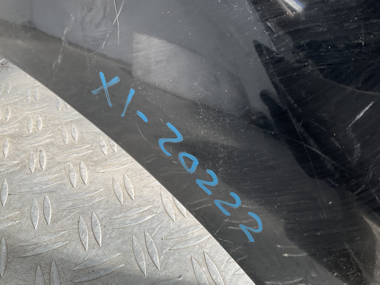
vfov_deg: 48.2
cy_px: 142
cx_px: 190
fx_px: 318
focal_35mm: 29
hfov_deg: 61.7
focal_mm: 3
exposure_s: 1/222
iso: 16
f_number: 1.8
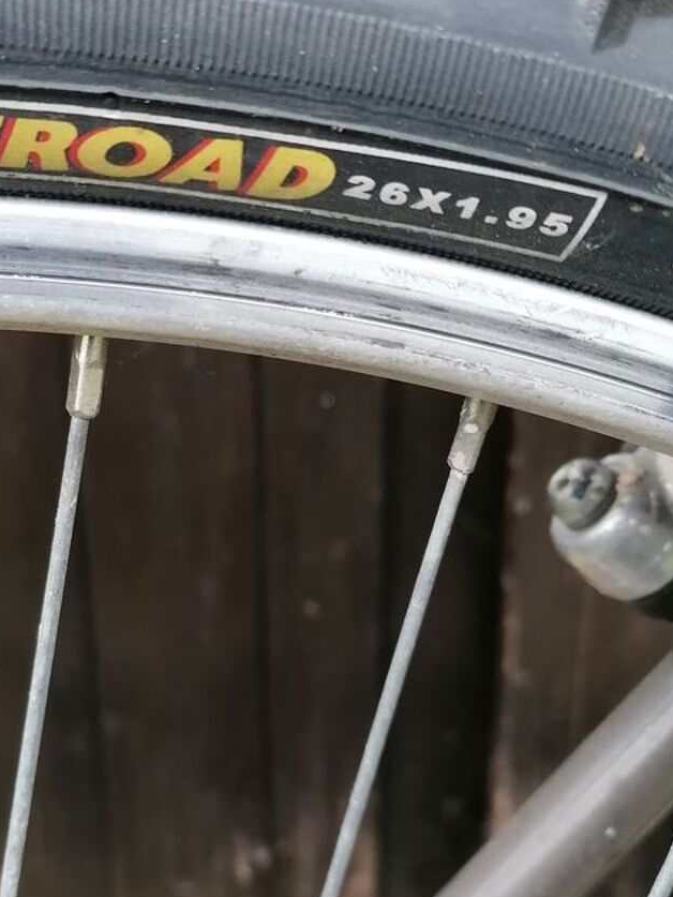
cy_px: 444
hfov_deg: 33.1
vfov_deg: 43.8
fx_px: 1114
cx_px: 186
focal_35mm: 43
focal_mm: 4.75
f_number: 1.8
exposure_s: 1/344
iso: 160
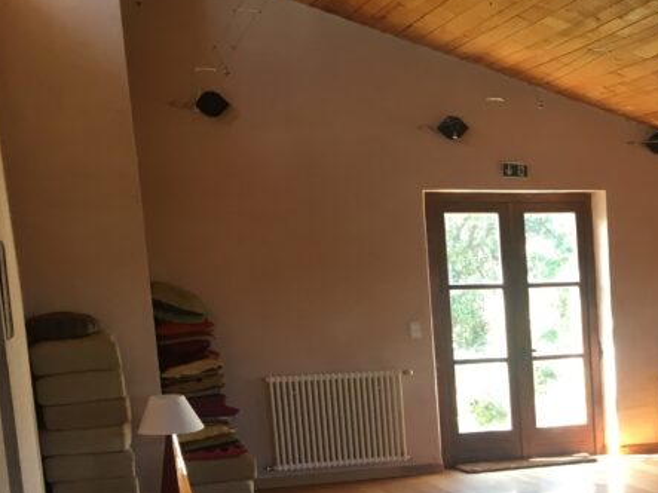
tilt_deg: -8.2
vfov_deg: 21.1
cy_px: 502
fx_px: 1273
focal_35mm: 67
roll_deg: +1.2
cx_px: 725
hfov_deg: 26.6
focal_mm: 4.15
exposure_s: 1/33
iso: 64
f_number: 2.2
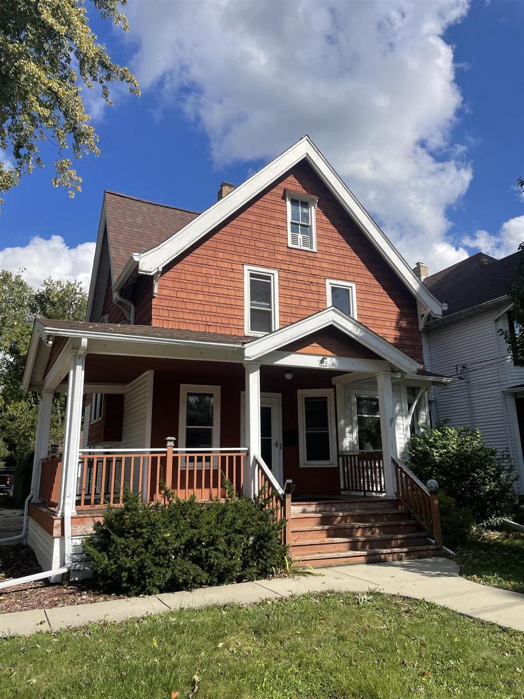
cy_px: 350
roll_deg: -0.1
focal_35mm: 26
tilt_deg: +14.2
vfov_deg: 67.3
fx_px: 525
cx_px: 262
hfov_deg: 53.1
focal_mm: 4.2
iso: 32
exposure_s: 1/4000
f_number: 1.6
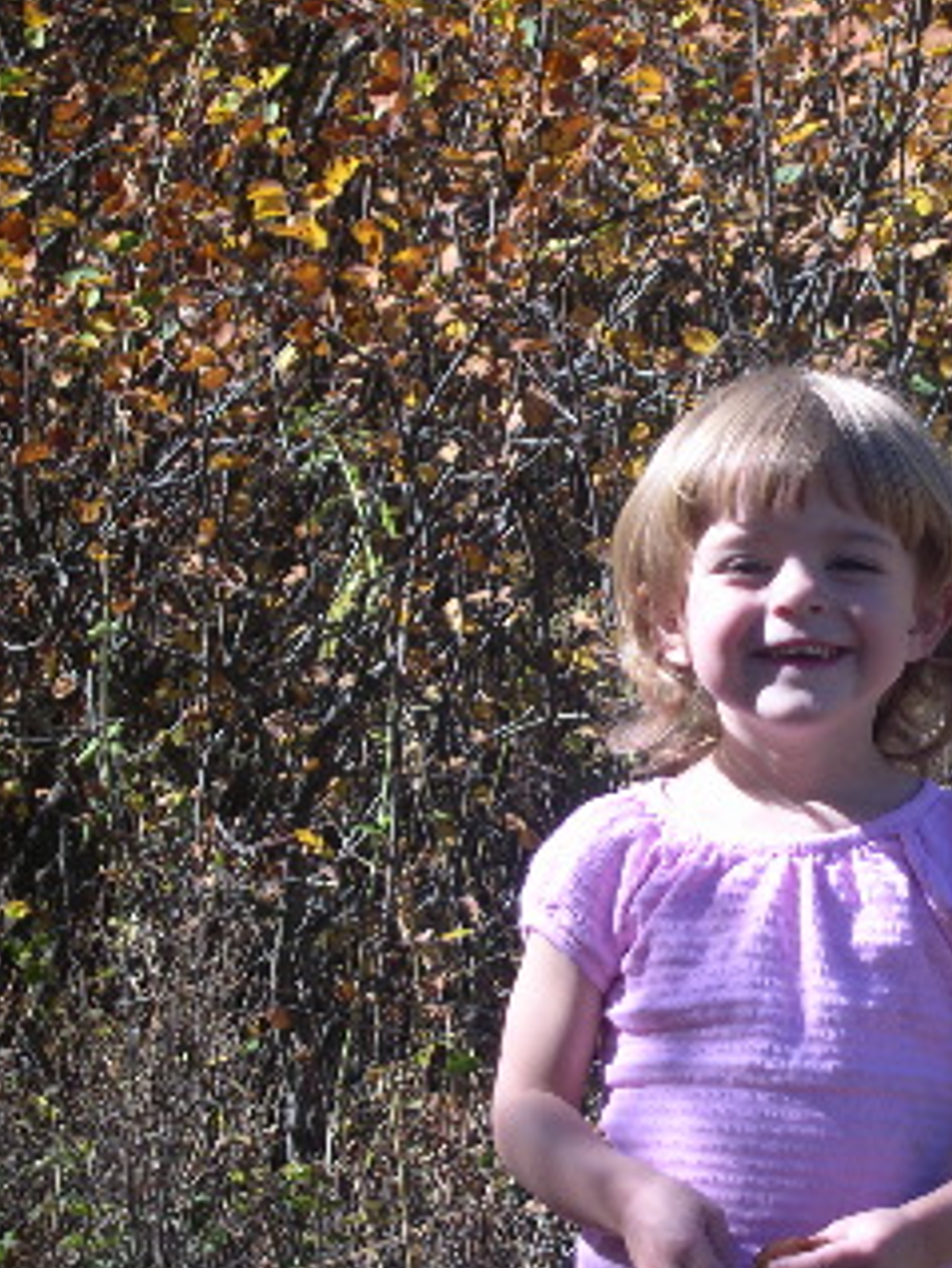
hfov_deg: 9.2
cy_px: 616
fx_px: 5896
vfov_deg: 12.3
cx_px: 840
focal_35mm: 161
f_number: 4.9
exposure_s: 1/215
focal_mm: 24
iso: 100
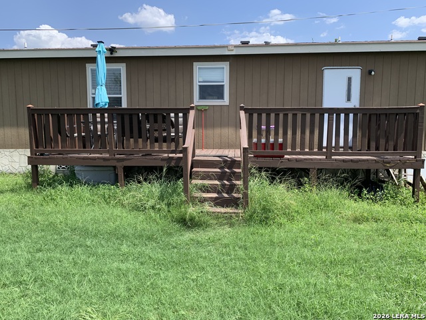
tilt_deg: -7.0
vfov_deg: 53.1
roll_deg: +0.7
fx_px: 320
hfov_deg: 67.3
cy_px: 160
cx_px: 213
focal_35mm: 26
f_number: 1.8
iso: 25
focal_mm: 4.25
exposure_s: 1/1054
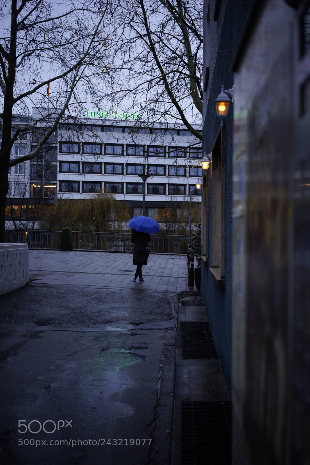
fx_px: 452
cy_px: 232
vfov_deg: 54.4
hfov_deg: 37.9
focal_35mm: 35
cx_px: 155
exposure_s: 1/25
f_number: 3.5
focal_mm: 35
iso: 320
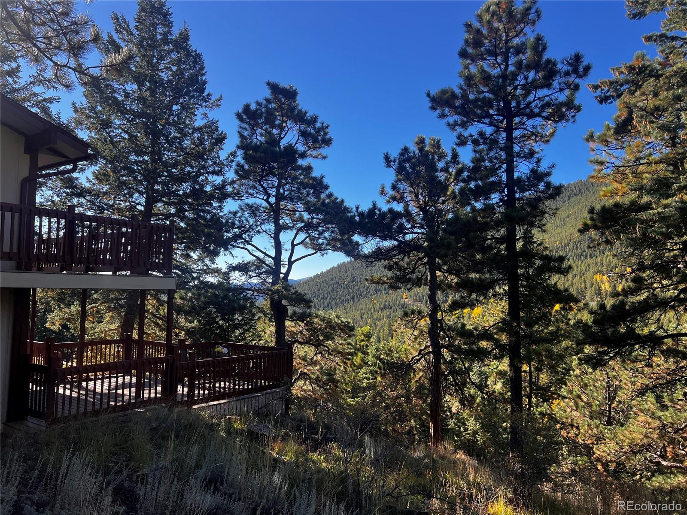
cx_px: 344
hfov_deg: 67.3
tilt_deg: +4.0
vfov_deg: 53.1
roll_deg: -1.1
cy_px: 258
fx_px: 516
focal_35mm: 26
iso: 50
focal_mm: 5.7
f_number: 1.5
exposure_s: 1/1112
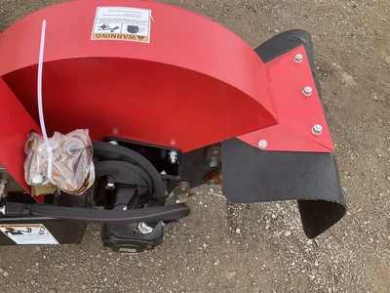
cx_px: 195
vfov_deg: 48.2
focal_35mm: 29
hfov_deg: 61.7
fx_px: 327
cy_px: 146
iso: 25
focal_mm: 3
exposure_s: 1/415
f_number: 1.8
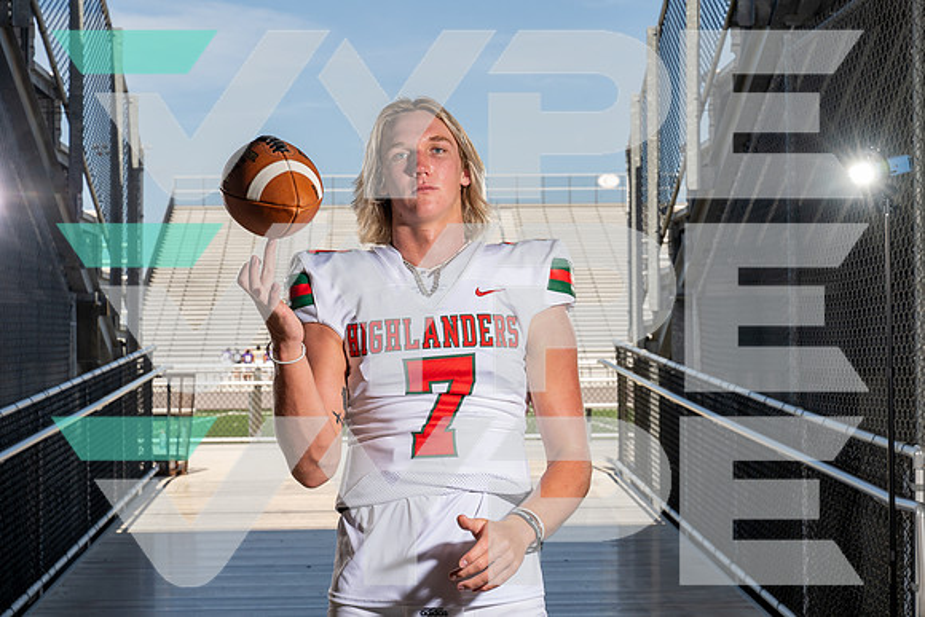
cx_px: 462
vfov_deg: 19.5
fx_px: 1799
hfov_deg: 28.8
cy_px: 308
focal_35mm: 70
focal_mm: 70
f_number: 10
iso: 160
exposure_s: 1/250
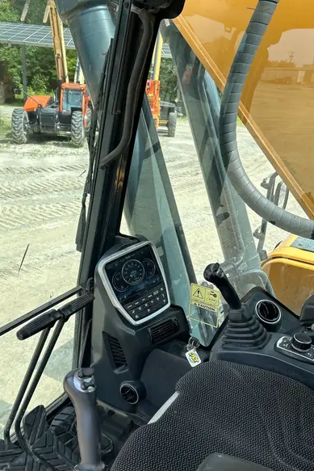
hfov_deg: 38.9
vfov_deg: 55.8
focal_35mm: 34
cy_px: 236
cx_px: 165
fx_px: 445
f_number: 1.5
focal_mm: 5.7
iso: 50
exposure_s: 1/1645
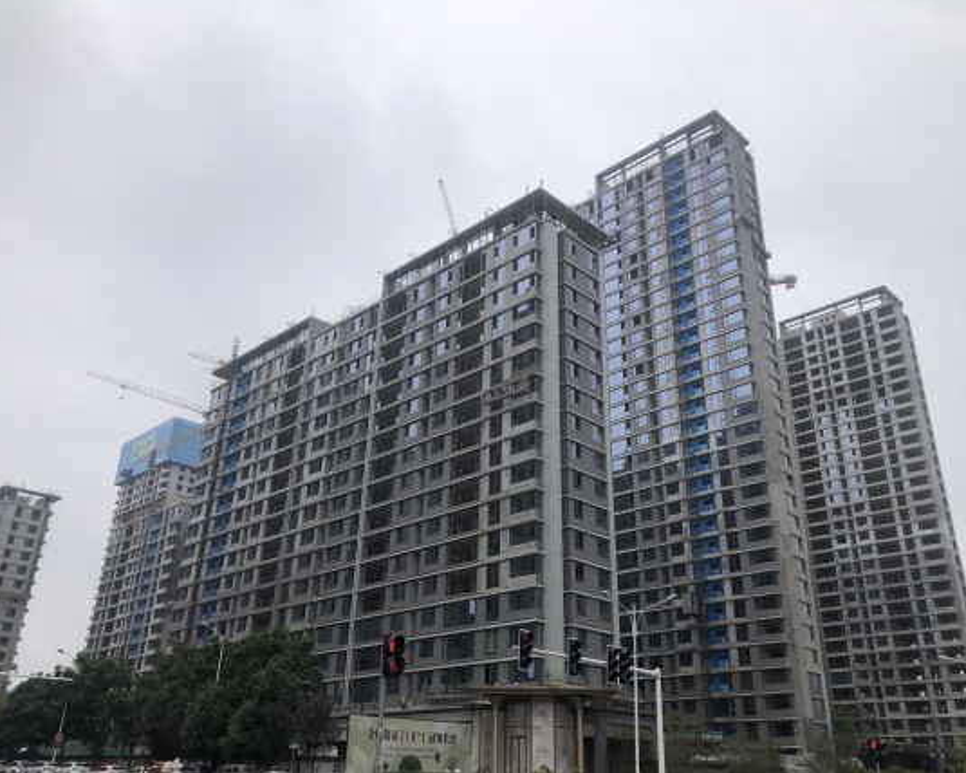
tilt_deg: +24.7
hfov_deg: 58.7
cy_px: 392
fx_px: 858
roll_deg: -0.1
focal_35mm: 30
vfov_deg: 48.5
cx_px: 516
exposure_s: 1/2183
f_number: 1.8
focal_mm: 3.99
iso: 20
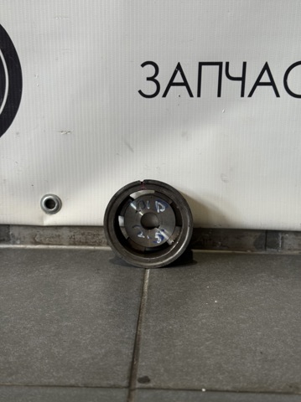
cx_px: 150
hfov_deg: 30.2
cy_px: 201
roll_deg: -0.9
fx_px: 557
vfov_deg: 39.7
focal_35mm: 48
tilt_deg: -14.3
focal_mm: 6.76
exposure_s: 1/100
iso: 80
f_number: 1.78
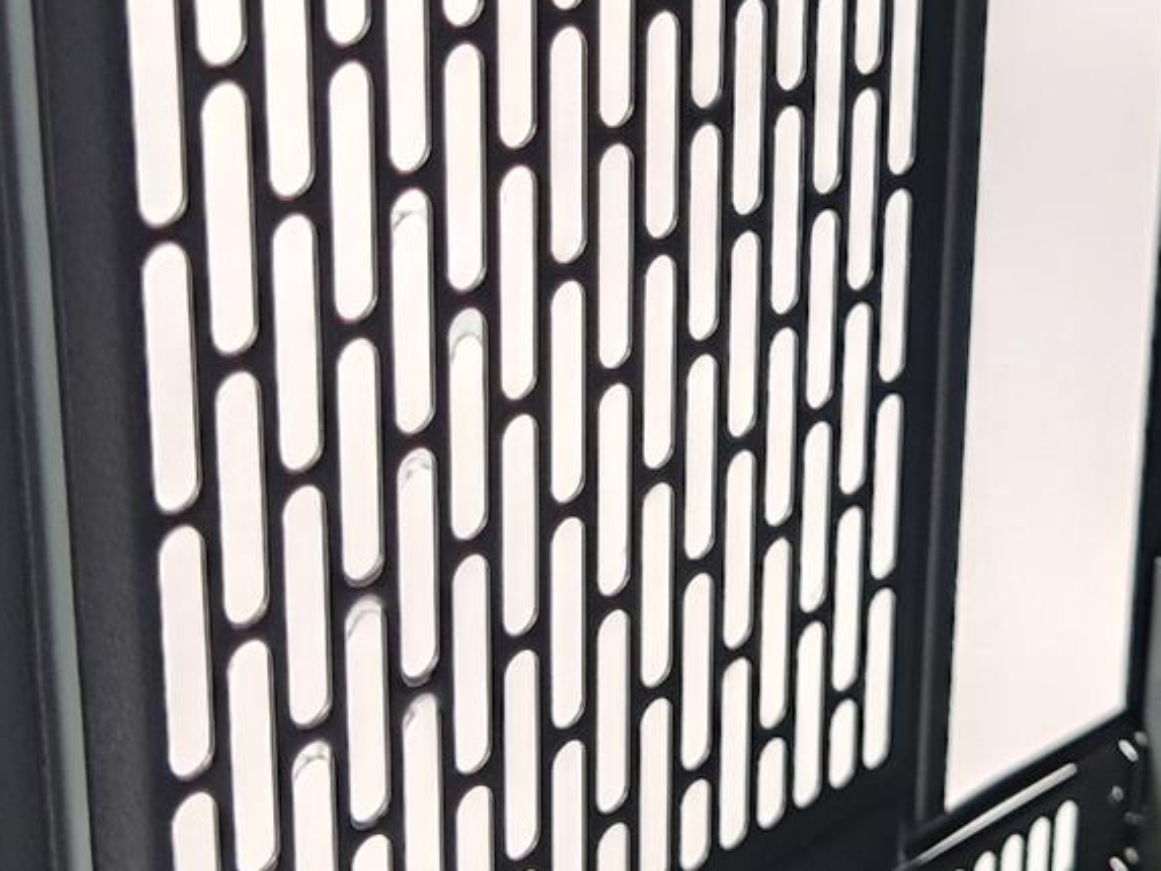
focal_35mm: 67
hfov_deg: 28.3
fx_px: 2248
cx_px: 944
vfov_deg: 21.9
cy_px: 316
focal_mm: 6.78
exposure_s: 1/33
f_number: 1.85
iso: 308
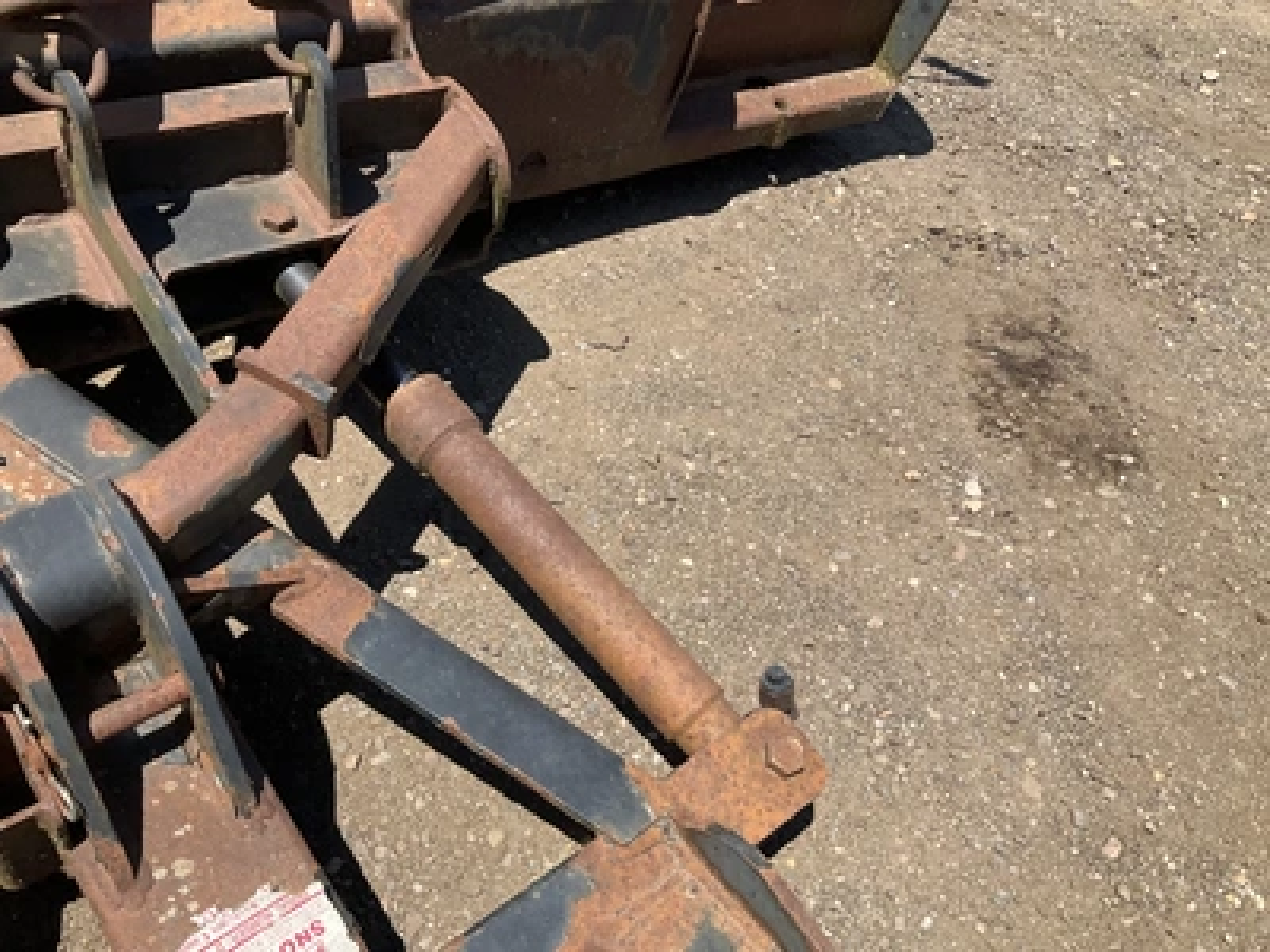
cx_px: 635
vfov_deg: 48.2
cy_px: 476
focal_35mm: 29
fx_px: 1064
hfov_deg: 61.7
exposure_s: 1/1377
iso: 25
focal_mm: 3
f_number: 1.8
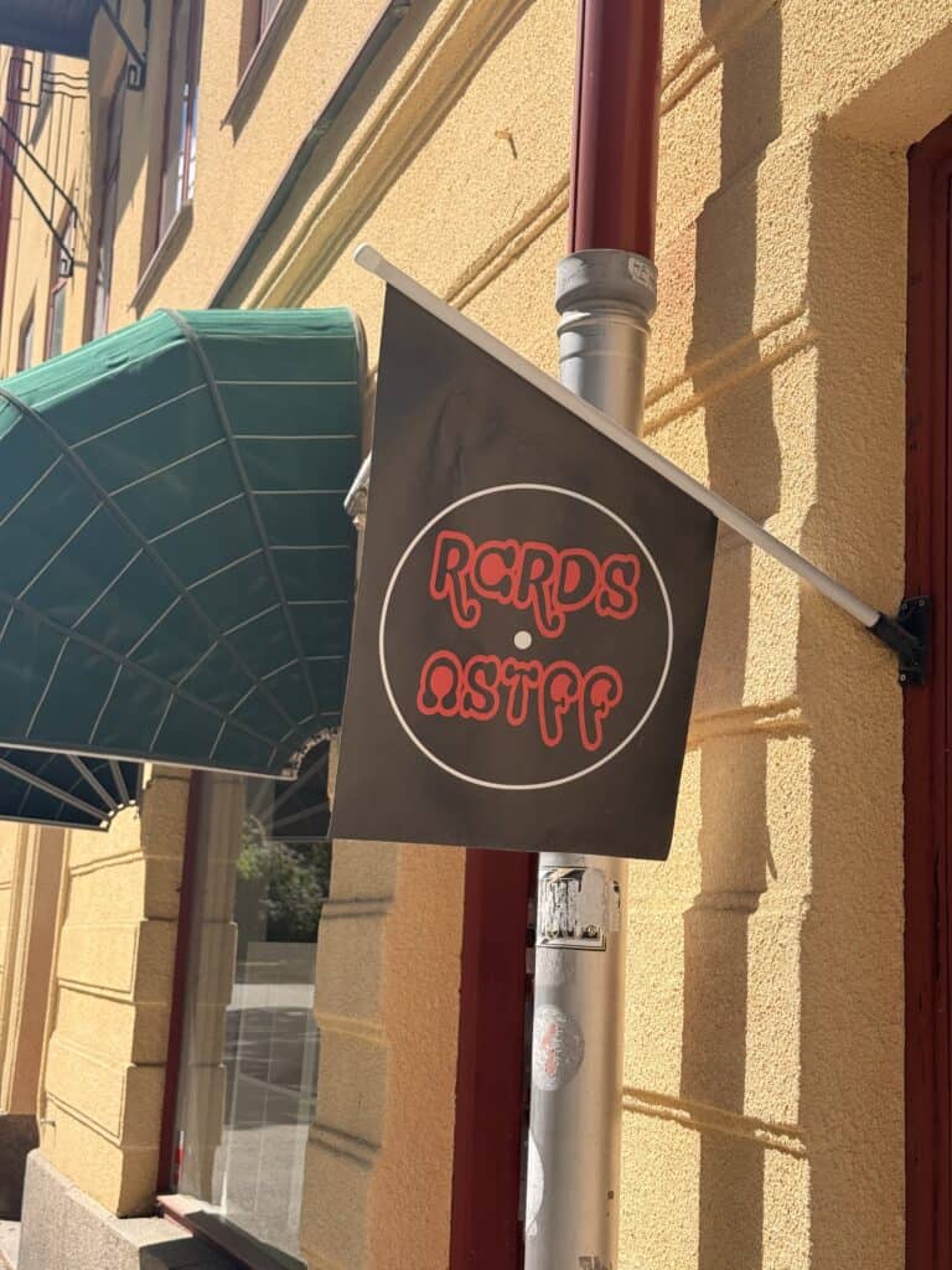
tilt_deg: +9.3
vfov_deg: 39.7
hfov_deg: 30.3
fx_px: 1760
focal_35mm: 48
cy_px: 635
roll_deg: -2.3
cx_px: 476
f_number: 1.78
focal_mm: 6.76
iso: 100
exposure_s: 1/3704
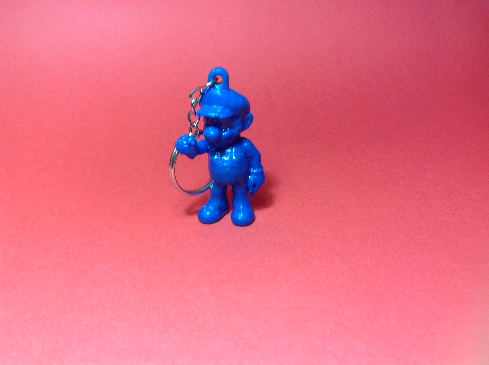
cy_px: 182
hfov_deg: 52.7
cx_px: 244
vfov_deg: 40.6
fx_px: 494
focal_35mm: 35
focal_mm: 4.28
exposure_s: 1/17
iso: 125
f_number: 2.4
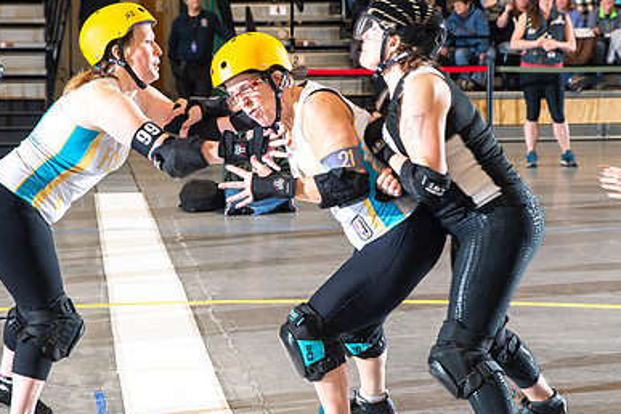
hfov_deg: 19.5
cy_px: 171
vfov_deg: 13.0
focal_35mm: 105
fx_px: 1811
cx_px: 305
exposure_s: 1/160
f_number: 5.6
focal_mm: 70
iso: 500
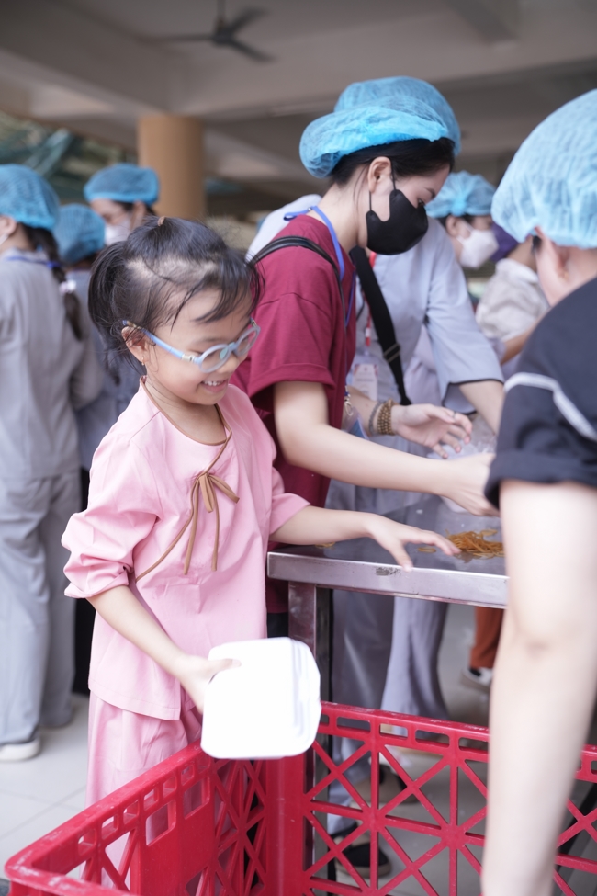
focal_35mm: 41
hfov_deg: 32.6
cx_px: 298
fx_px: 1020
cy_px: 448
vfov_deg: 47.4
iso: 200
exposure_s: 1/100
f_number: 2.8
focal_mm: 41
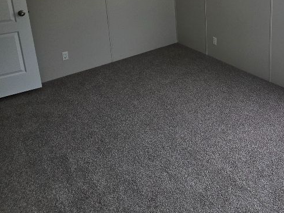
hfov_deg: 53.1
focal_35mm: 32
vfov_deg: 40.1
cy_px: 12
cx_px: 226
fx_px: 263
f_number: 1.9
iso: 64
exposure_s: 1/719
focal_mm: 2.2
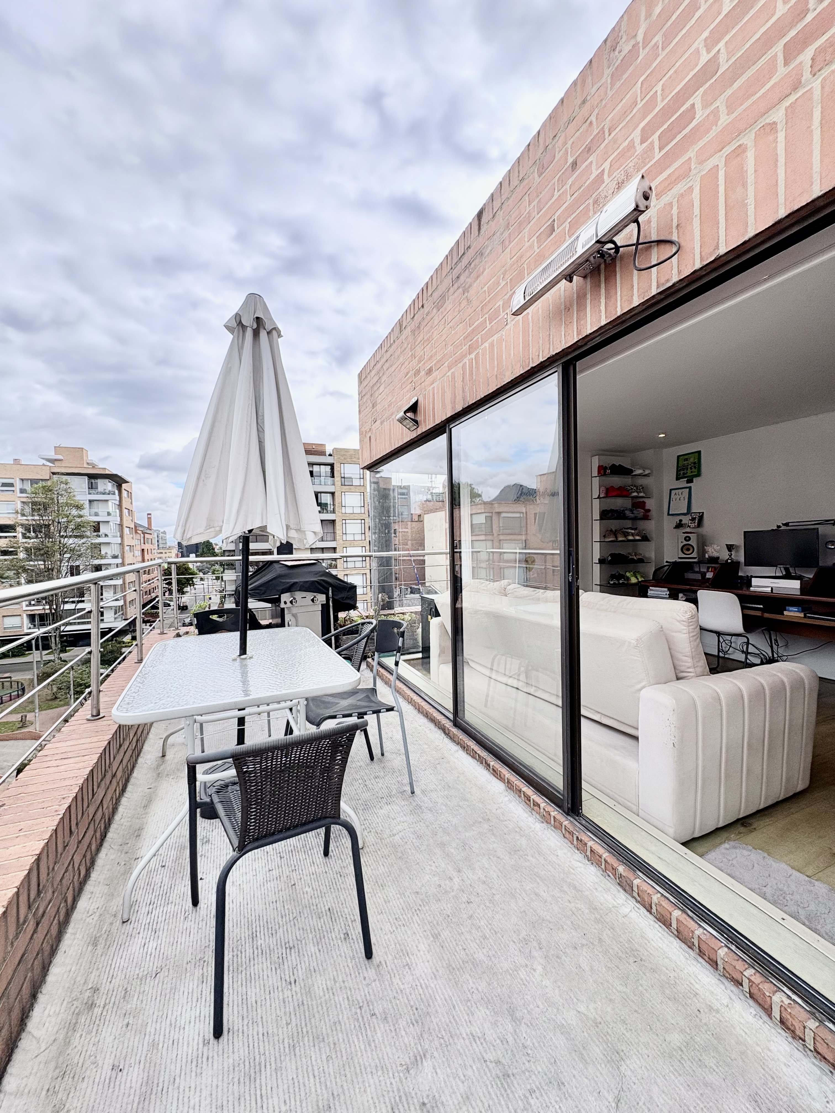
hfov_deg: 85.7
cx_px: 418
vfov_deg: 102.1
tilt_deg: -1.4
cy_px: 556
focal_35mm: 14
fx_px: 450
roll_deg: +1.5
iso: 64
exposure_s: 1/600
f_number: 2.2
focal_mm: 2.22
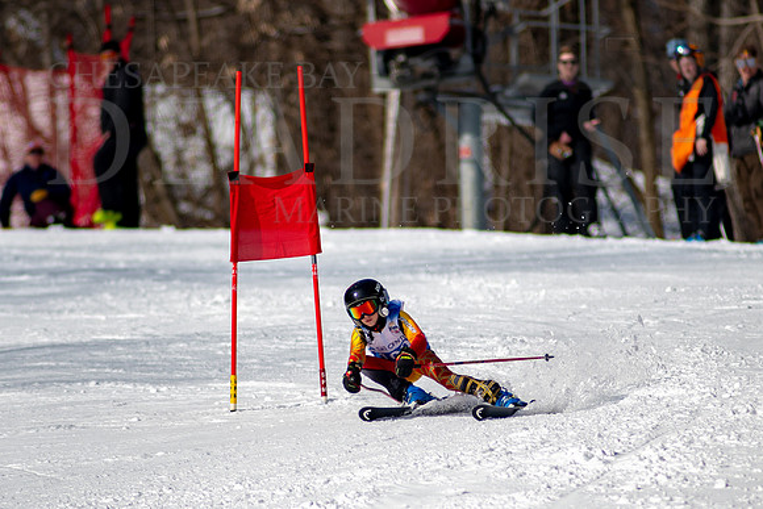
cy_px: 323
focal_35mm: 698
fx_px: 14792
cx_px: 434
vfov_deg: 2.0
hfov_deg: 3.0
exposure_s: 1/6400
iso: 100
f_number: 2.8
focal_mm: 300
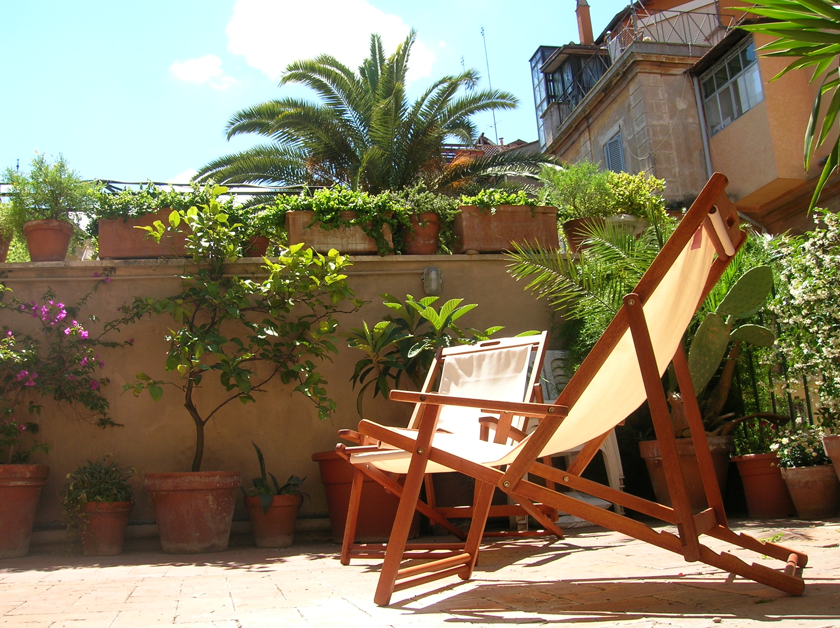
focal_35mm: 34
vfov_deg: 41.7
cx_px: 420
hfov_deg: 54.0
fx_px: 824
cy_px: 314
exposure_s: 1/170
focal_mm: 5.7
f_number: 4.9
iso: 50
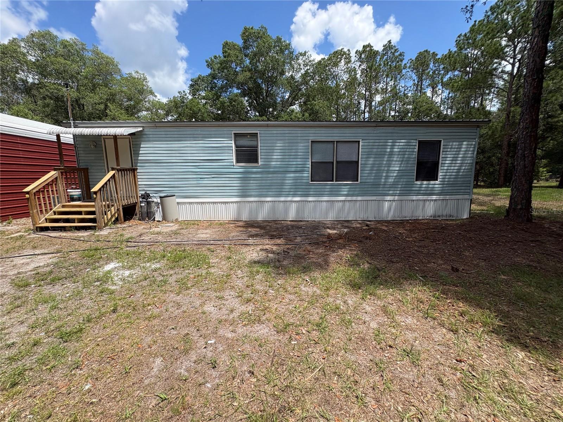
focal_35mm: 14
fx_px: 228
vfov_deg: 85.7
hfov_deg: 102.1
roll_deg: -0.2
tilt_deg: -7.6
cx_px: 282
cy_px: 211
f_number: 2.2
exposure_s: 1/1110
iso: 40
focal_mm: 2.22
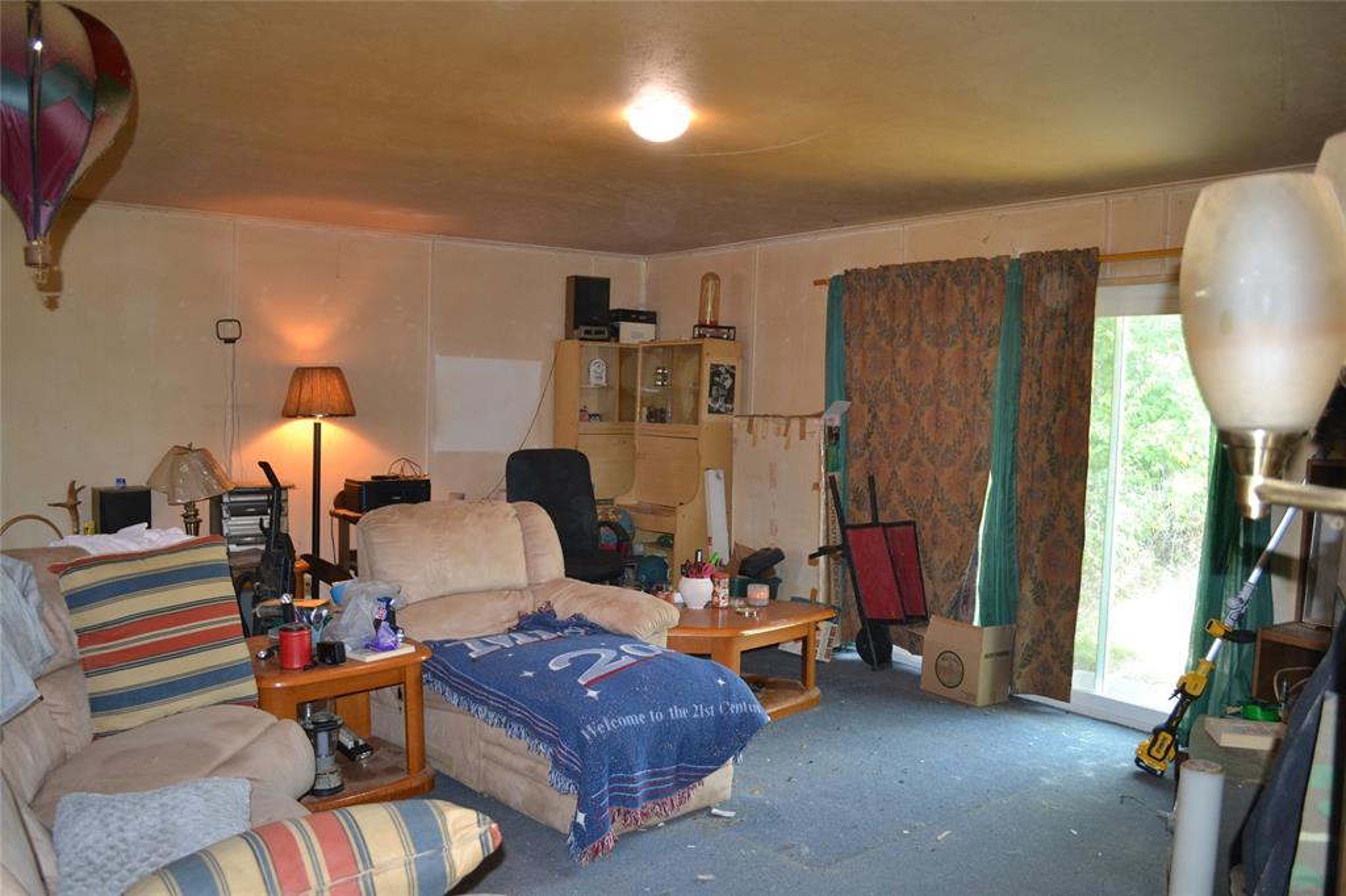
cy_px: 448
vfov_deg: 47.9
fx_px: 1009
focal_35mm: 27
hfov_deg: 67.4
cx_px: 673
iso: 800
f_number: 3.5
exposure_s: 1/60
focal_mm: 18
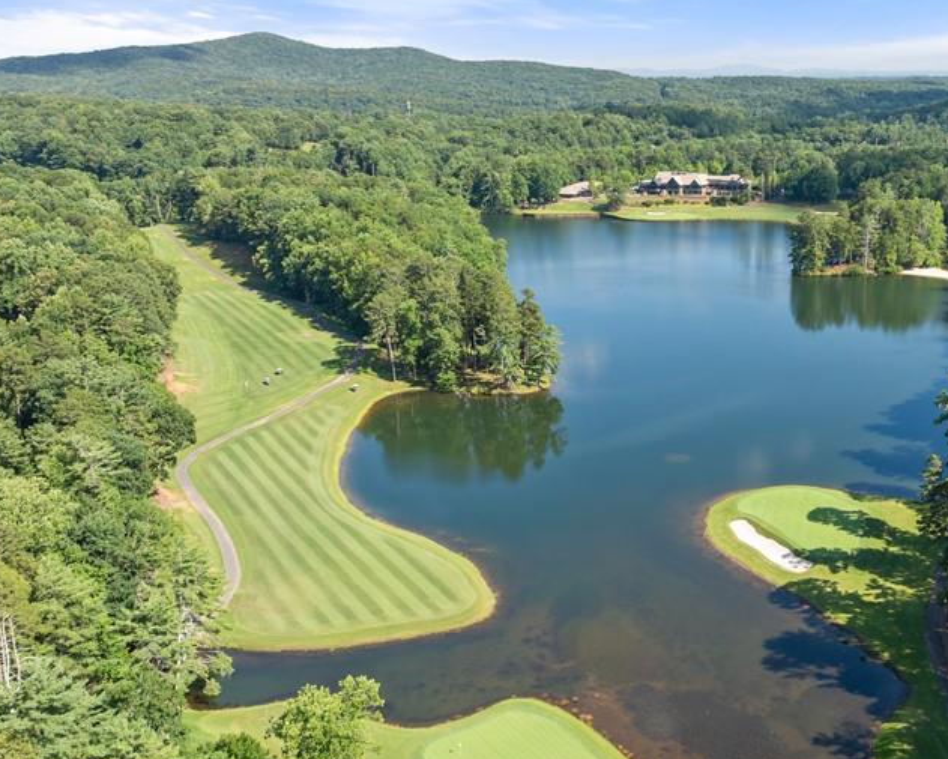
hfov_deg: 46.5
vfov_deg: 39.1
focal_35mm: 38
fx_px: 1066
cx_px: 690
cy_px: 439
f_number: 2.8
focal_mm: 12.29
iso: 100
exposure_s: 1/40
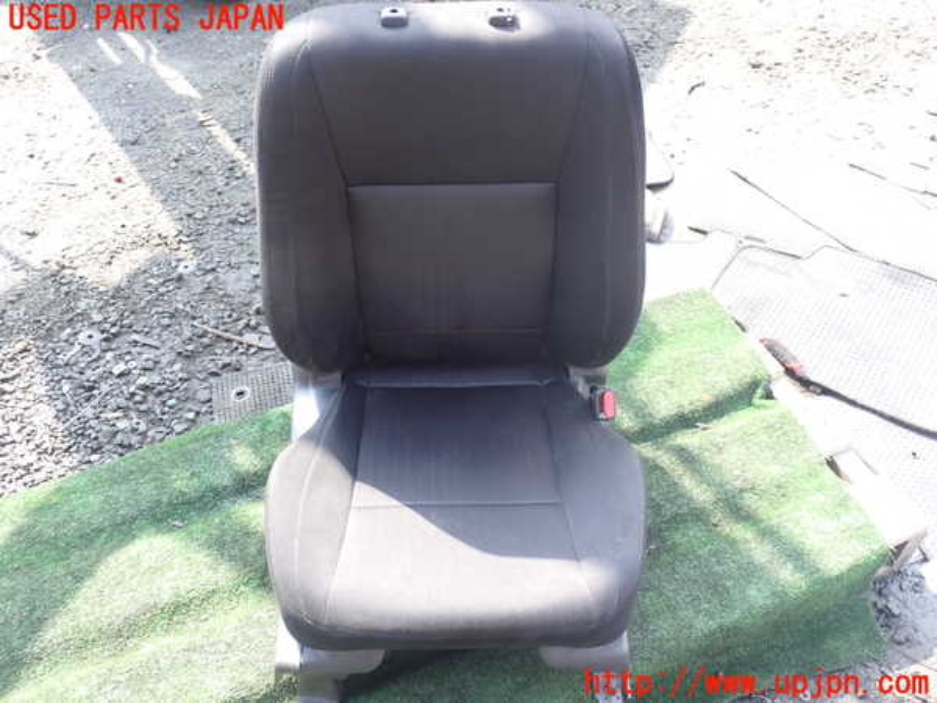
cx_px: 468
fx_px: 812
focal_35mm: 30
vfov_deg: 46.8
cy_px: 352
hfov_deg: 60.0
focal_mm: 5.4
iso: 100
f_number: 3.2
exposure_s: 1/60
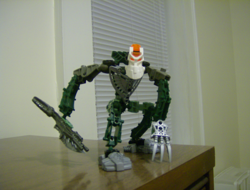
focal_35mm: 36
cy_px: 95
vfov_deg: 40.0
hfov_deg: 51.1
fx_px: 261
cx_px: 125
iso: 200
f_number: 2.8
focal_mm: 6
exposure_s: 1/3.19
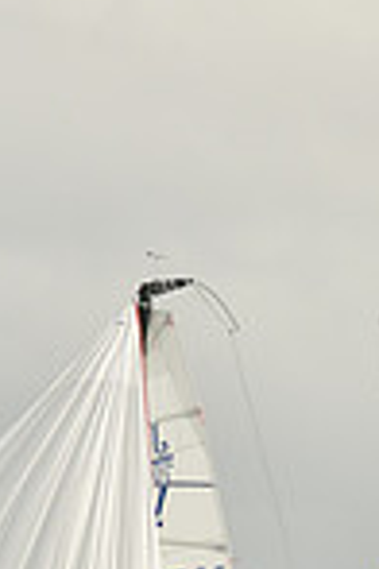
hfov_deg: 1.7
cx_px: 180
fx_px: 12474
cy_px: 906
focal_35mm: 790
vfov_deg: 2.6
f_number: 6.3
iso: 320
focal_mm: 200
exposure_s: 1/1600
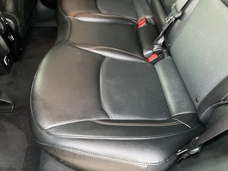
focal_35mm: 29
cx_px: 114
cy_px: 86
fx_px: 191
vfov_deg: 48.2
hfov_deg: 61.7
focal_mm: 3
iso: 500
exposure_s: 1/30
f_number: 1.8
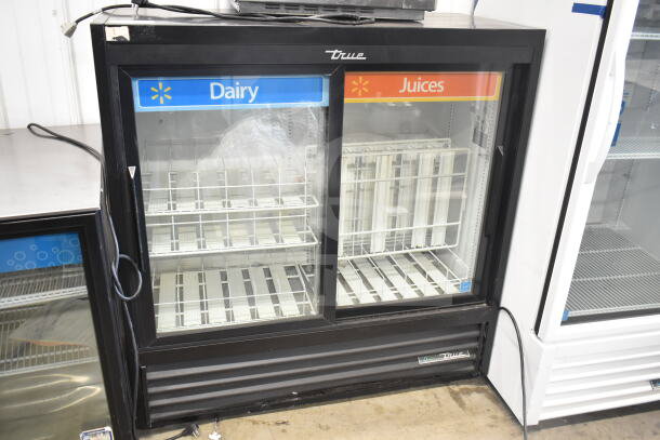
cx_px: 330
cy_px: 220
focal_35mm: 33
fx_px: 605
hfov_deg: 57.2
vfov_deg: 40.0
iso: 2000
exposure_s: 1/30
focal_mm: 22
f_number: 3.8
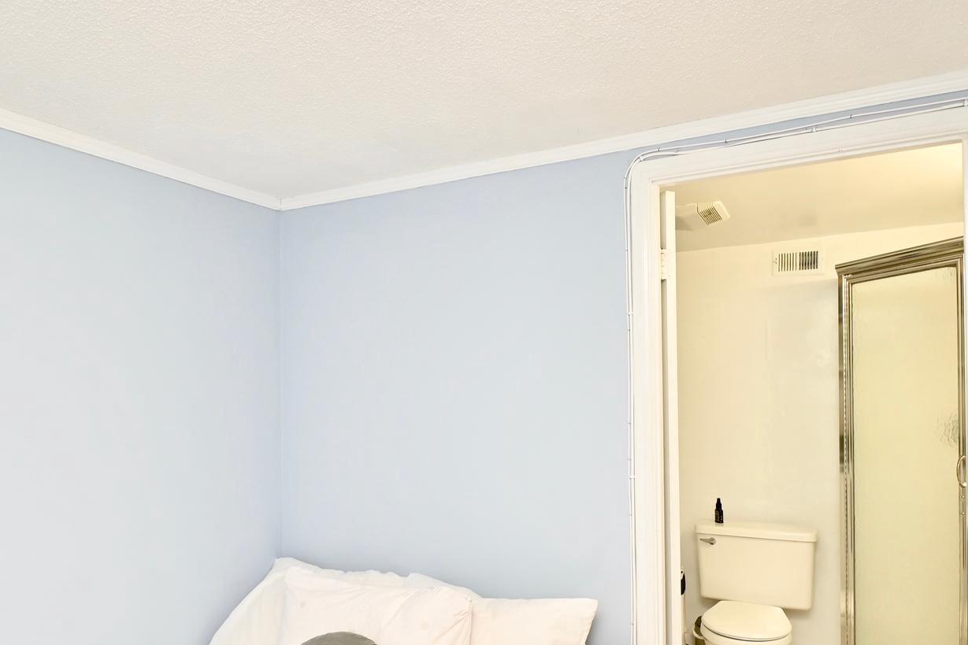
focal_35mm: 25
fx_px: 672
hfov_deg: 71.5
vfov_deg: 51.1
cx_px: 478
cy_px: 362
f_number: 7.1
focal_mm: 10
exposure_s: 1/20
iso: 200
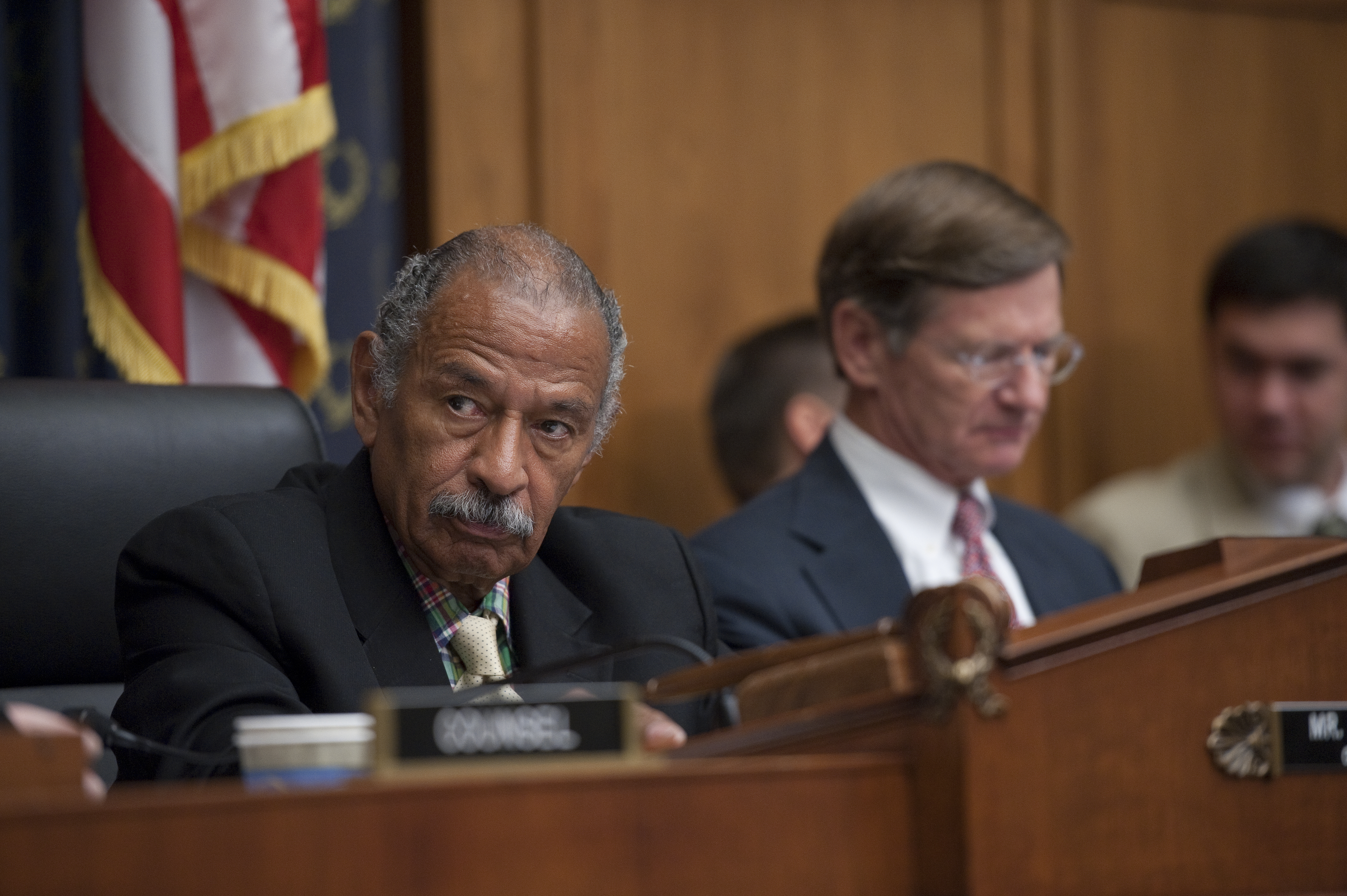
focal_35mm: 190
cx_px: 674
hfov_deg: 10.8
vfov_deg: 7.2
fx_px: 7105
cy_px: 448
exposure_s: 1/200
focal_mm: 190
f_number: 3.2
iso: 2000
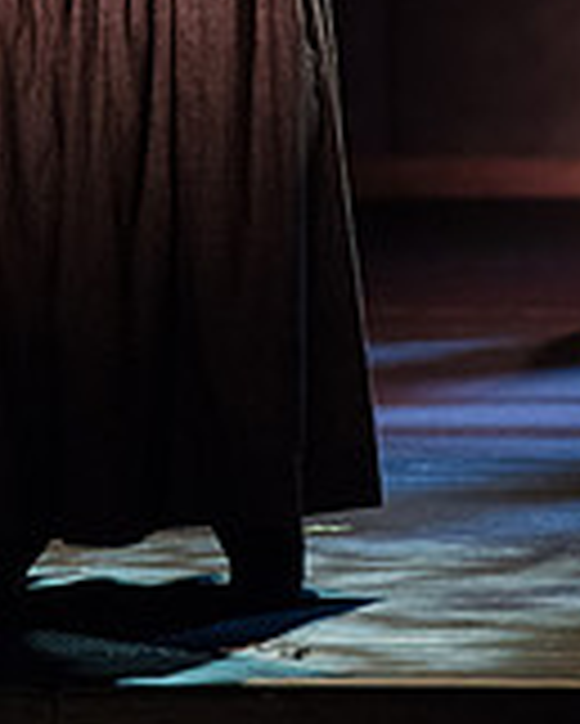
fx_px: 11254
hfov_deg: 3.0
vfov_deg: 3.7
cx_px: 58
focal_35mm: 525
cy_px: -202
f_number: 2.8
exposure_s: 1/320
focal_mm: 200
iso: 4000
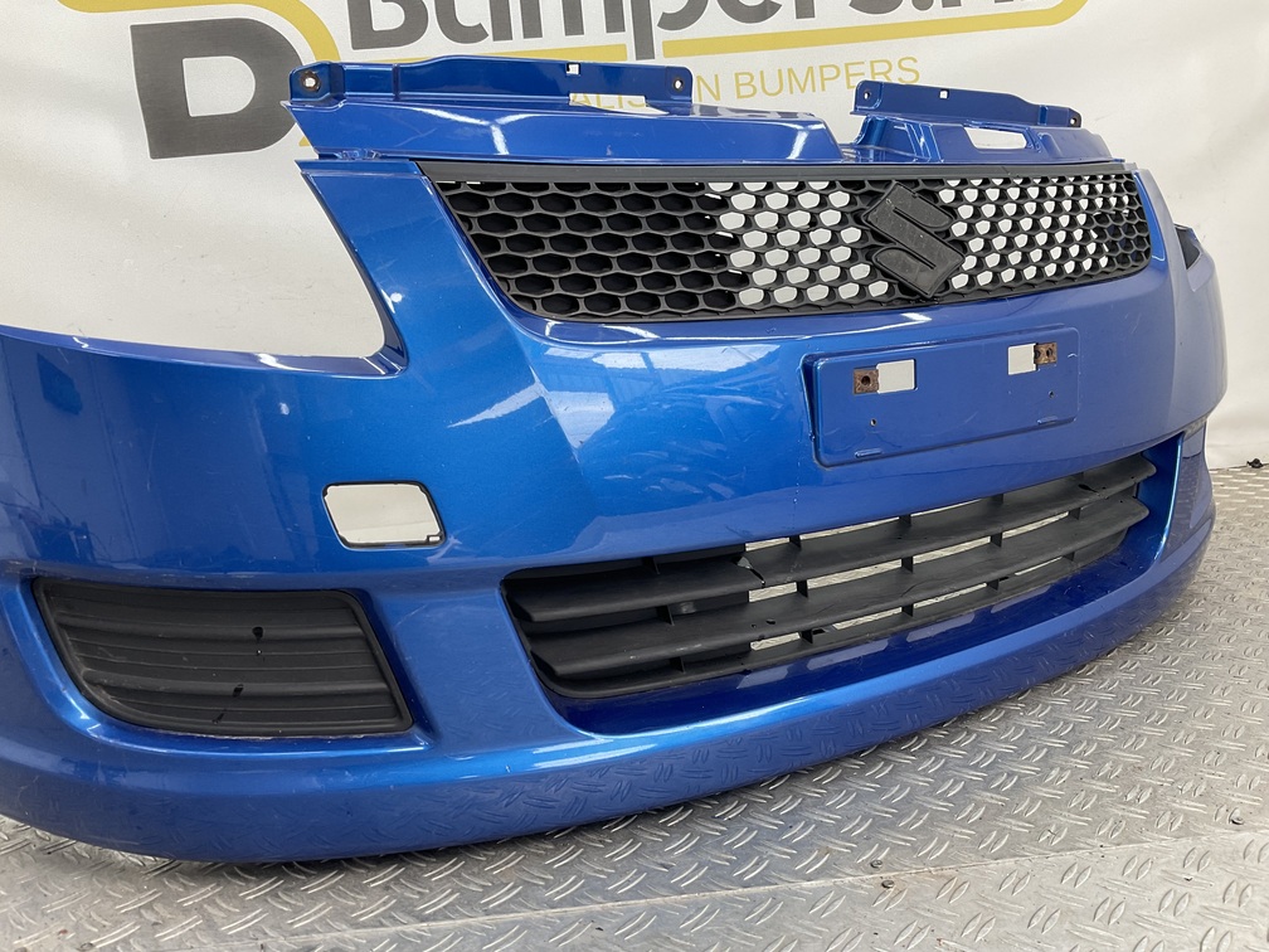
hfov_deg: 61.7
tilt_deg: -10.5
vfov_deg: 48.2
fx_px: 1063
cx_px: 634
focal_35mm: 29
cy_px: 476
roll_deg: +2.9
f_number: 1.8
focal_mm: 3
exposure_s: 1/120
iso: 40
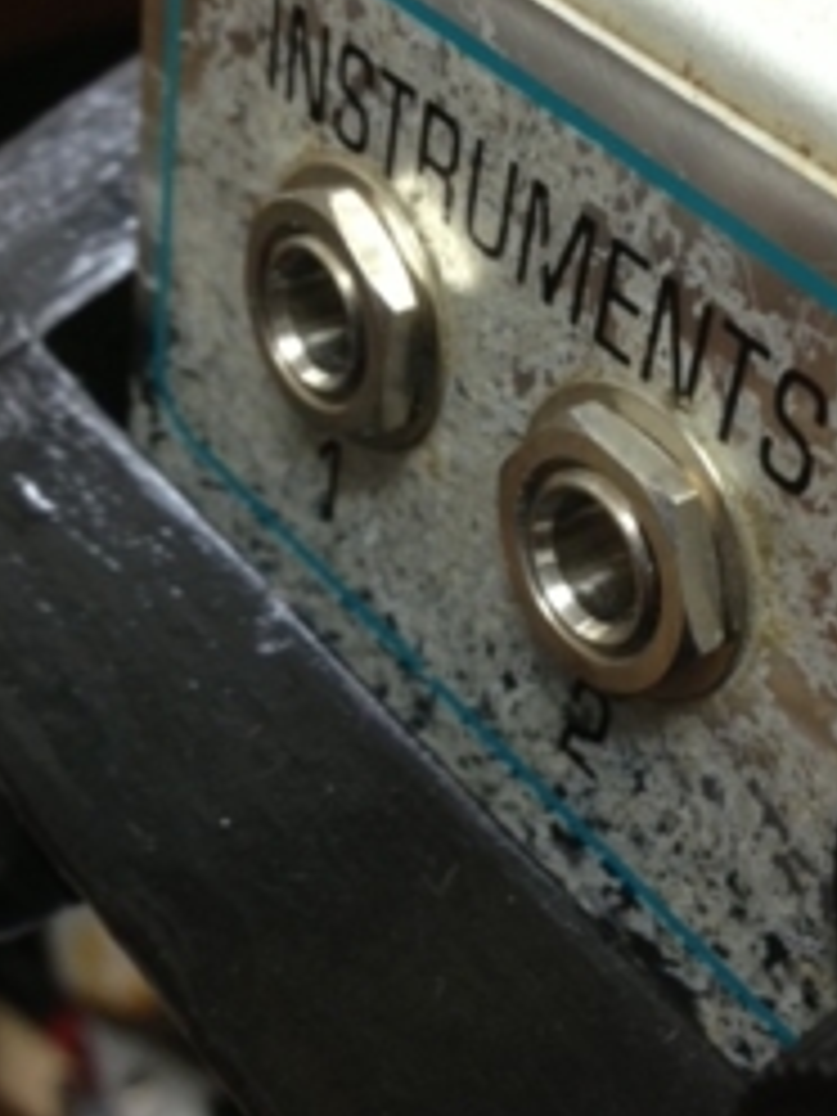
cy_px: 482
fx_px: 1934
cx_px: 544
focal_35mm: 60
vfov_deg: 32.1
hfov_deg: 24.3
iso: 125
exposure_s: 1/20
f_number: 2.4
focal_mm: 4.13
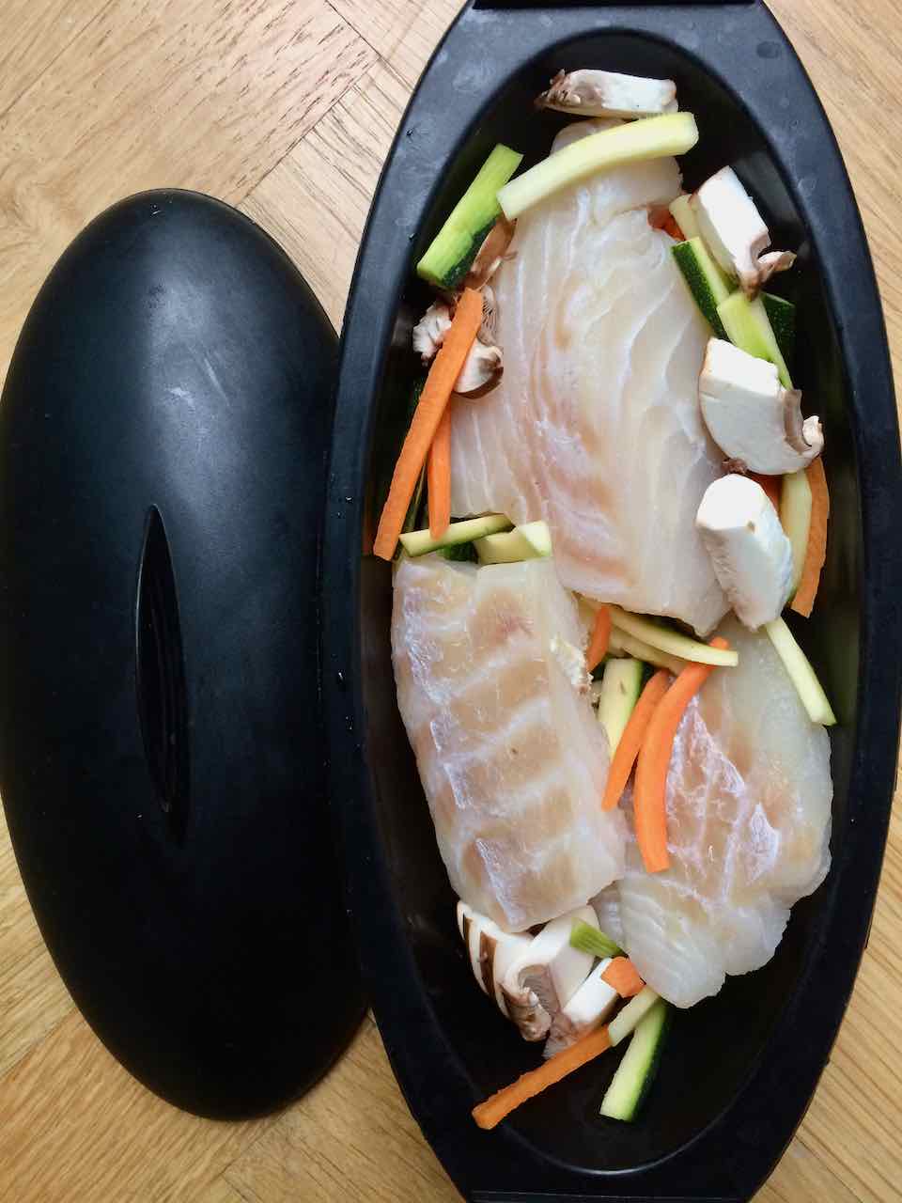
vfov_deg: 61.7
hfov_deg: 48.2
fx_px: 1008
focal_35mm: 29
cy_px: 602
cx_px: 451
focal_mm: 4.15
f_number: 2.2
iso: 64
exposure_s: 1/33
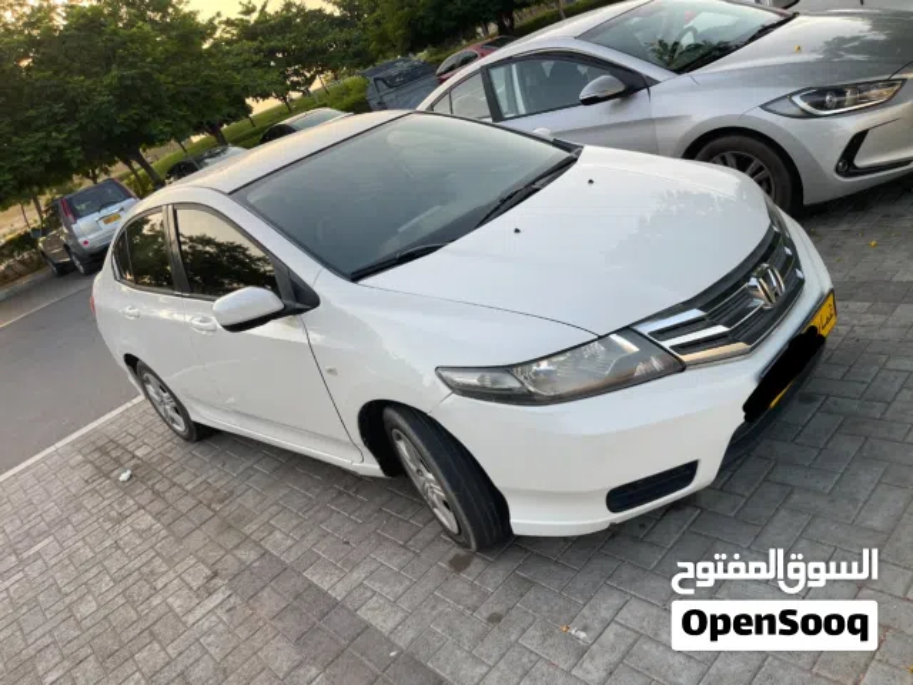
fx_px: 659
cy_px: 342
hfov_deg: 69.4
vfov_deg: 54.9
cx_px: 456
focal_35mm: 25
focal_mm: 5.1
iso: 32
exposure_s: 1/335
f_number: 1.6
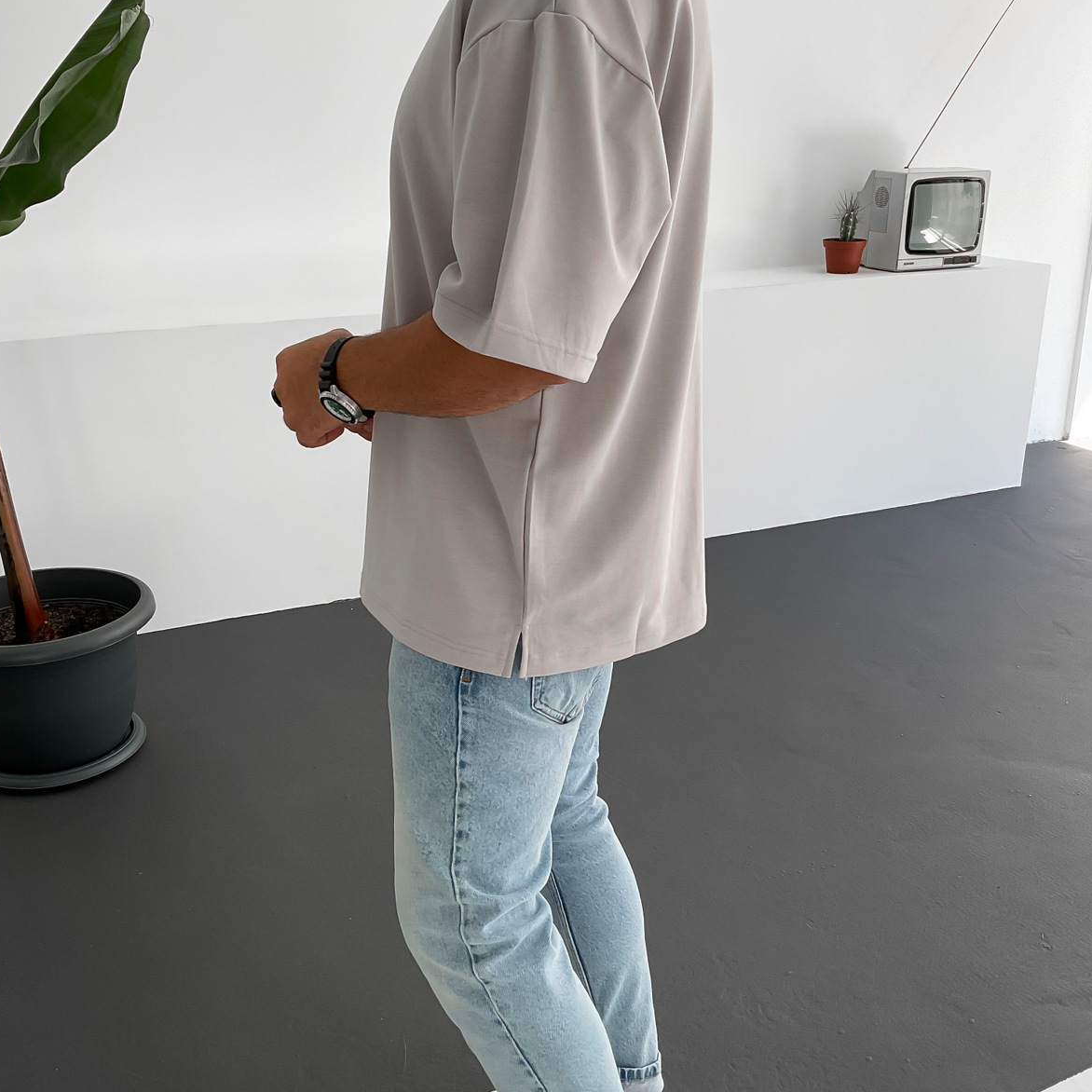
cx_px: 538
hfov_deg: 47.2
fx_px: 1249
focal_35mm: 35
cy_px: 548
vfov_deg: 47.2
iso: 20
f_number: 1.8
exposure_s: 1/120
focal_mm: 3
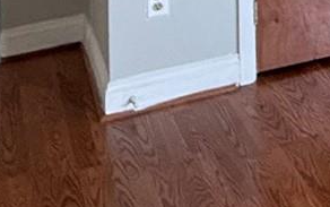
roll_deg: +0.7
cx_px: 653
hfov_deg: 15.9
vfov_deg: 10.6
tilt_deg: +0.3
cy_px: -303
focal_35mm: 104
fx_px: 936
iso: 200
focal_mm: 2.22
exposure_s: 1/98
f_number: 2.2
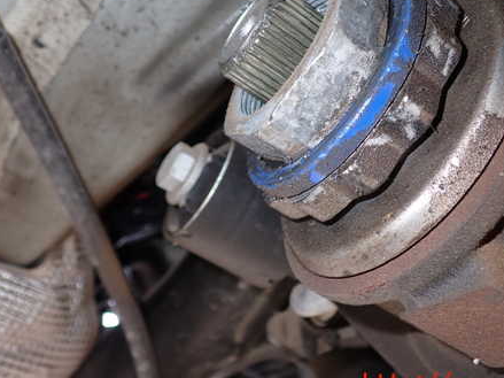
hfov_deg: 45.7
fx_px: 597
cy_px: 140
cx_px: 278
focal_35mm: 41
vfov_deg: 34.9
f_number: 6.3
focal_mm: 5.4
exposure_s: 1/30
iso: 200
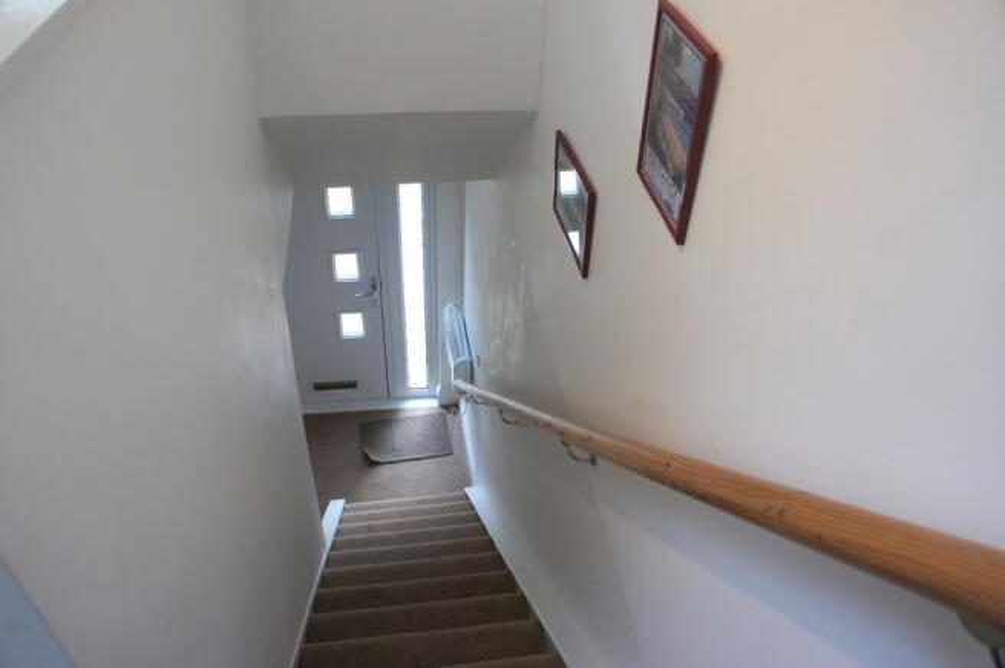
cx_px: 502
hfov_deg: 67.4
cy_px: 334
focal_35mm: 27
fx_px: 753
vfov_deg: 47.8
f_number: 4.5
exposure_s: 1/40
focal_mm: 18
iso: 200
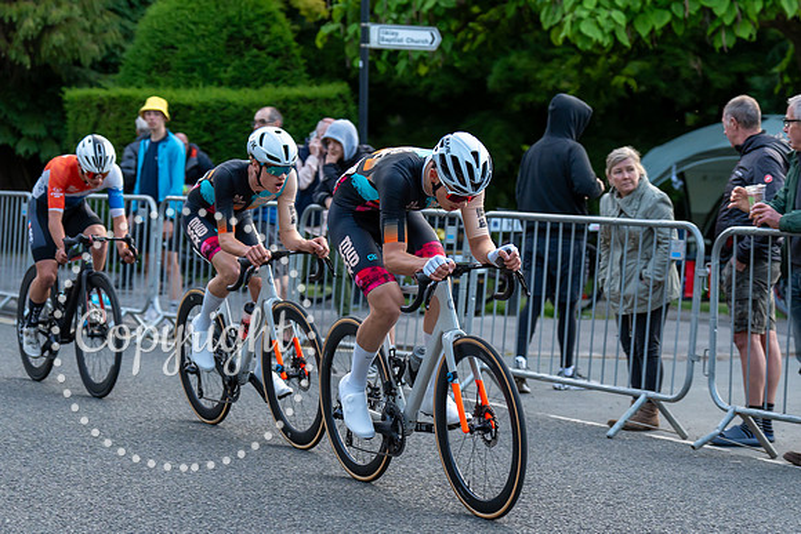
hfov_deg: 21.7
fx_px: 2087
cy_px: 229
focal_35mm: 94
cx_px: 452
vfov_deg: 14.6
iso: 1000
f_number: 3.2
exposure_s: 1/1000
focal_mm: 70
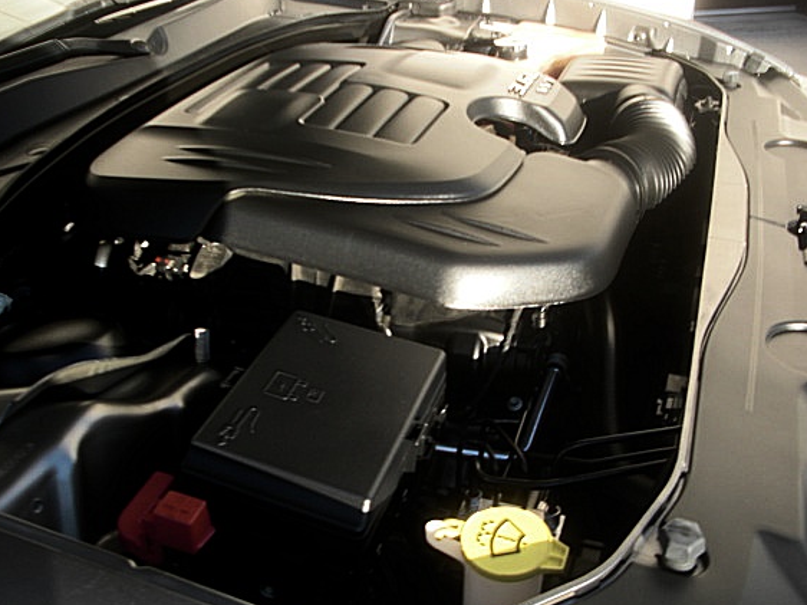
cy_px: 302
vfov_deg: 35.1
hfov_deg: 45.8
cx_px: 398
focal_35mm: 41
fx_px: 955
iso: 50
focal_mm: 6.3
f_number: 2.8
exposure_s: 1/125
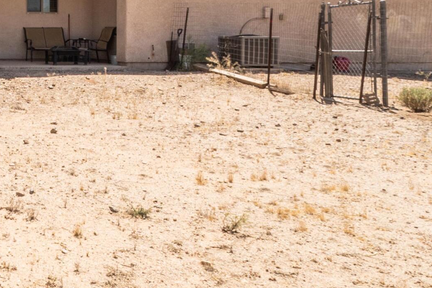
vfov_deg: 30.2
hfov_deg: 33.2
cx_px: -132
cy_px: 45
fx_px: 516
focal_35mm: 43
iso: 200
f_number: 22
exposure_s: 1/50
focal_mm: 10
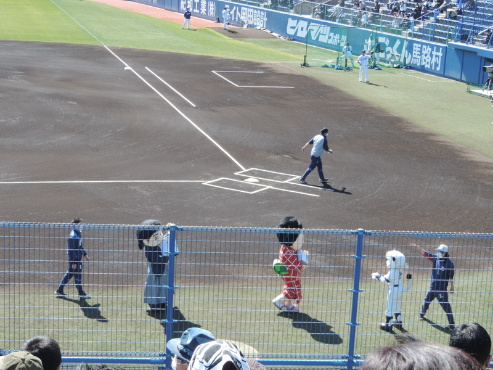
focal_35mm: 75
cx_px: 246
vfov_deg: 19.6
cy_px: 185
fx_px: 1068
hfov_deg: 26.0
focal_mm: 13.3
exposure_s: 1/200
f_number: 3.9
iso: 80
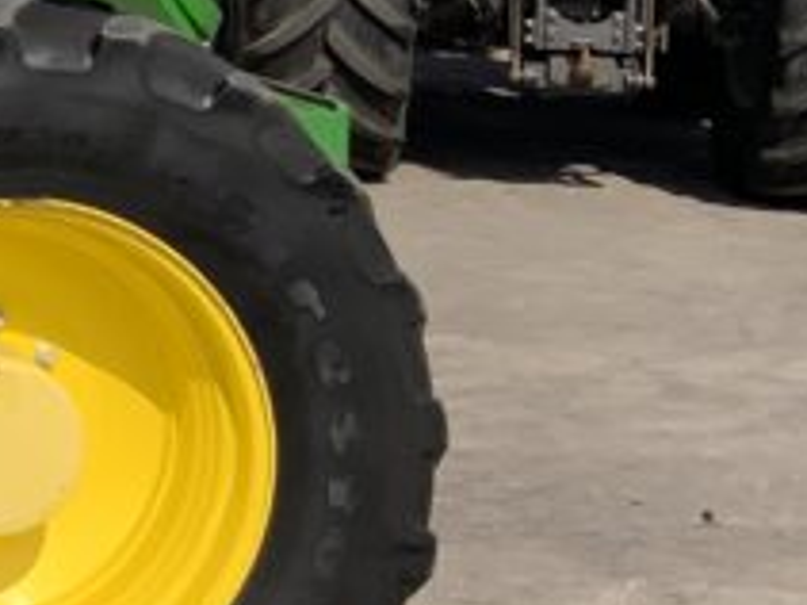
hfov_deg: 12.5
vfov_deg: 10.3
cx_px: -761
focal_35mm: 141
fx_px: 3285
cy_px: -199
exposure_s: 1/1984
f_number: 1.8
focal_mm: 3
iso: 16
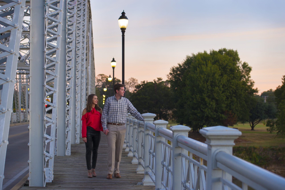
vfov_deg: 19.5
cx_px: 142
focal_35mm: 70
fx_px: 554
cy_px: 95
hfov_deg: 28.8
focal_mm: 70
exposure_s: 1/80
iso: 320
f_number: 4
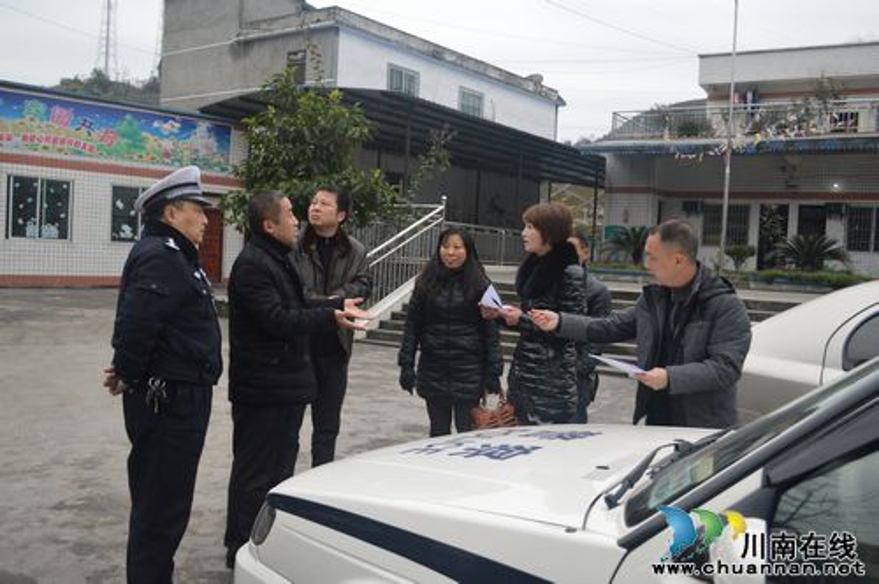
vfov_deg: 39.9
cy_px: 292
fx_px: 805
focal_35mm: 33
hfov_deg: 57.3
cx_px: 440
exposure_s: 1/500
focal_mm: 22
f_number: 3.8
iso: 1800
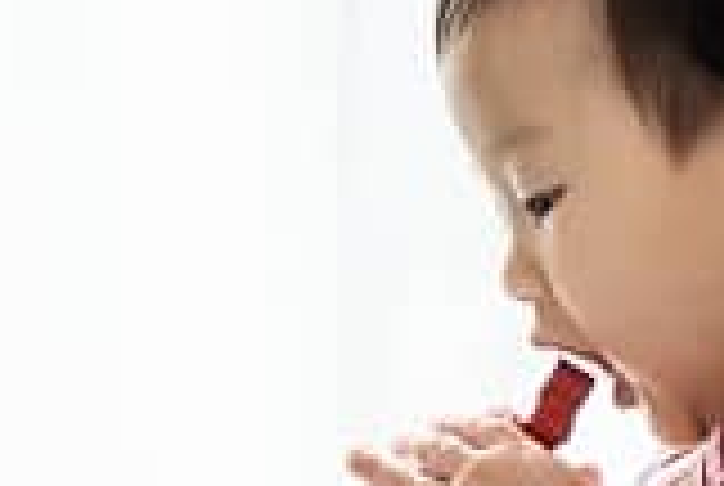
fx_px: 5319
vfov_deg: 5.2
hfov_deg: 7.8
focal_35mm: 264
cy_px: 666
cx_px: 175
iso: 640
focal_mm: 71
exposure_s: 1/200
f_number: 2.8
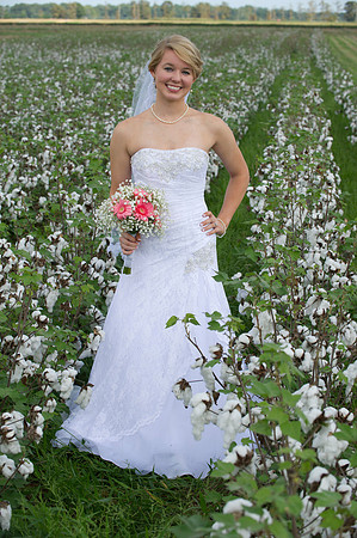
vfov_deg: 22.6
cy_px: 269
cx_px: 178
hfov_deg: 15.2
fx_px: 1342
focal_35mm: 90
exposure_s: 1/200
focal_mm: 90
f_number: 6.3
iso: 160
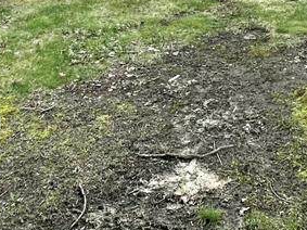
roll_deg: +0.6
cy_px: -129
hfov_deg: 39.5
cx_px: 227
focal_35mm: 47
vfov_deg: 23.5
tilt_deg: +4.5
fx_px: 417
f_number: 1.8
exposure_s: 1/282
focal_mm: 1.57
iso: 32
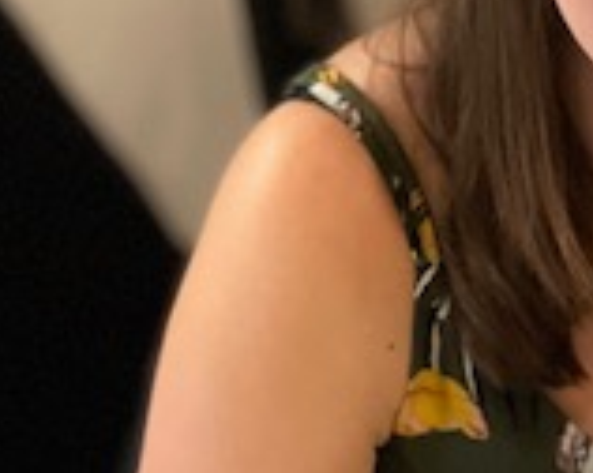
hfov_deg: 17.3
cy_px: 30
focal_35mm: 103
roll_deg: +2.6
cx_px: 814
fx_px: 1805
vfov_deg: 14.7
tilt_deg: -23.5
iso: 800
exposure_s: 1/25
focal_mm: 4.2
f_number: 1.6
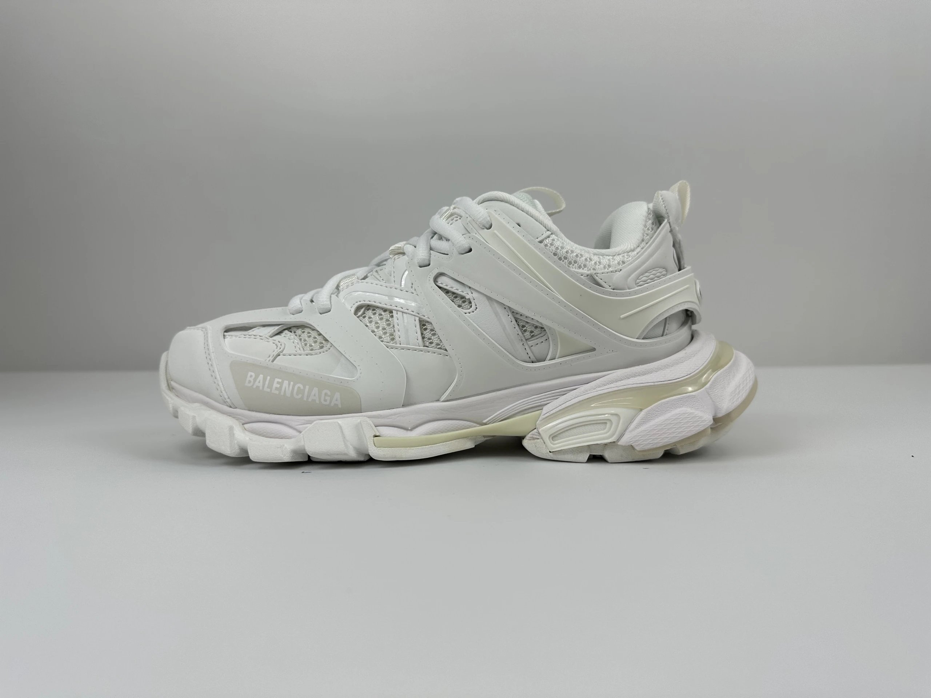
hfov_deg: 71.6
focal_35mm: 24
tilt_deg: -2.2
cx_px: 466
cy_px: 349
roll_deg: +0.5
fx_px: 645
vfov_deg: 56.8
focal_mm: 6.86
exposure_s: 1/384
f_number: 1.78
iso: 80
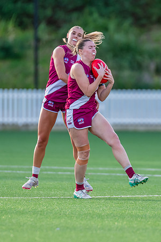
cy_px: 119
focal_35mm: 697
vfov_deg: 3.0
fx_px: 4675
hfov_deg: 2.0
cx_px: 90
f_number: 4
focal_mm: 380
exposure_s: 1/1000
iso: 900
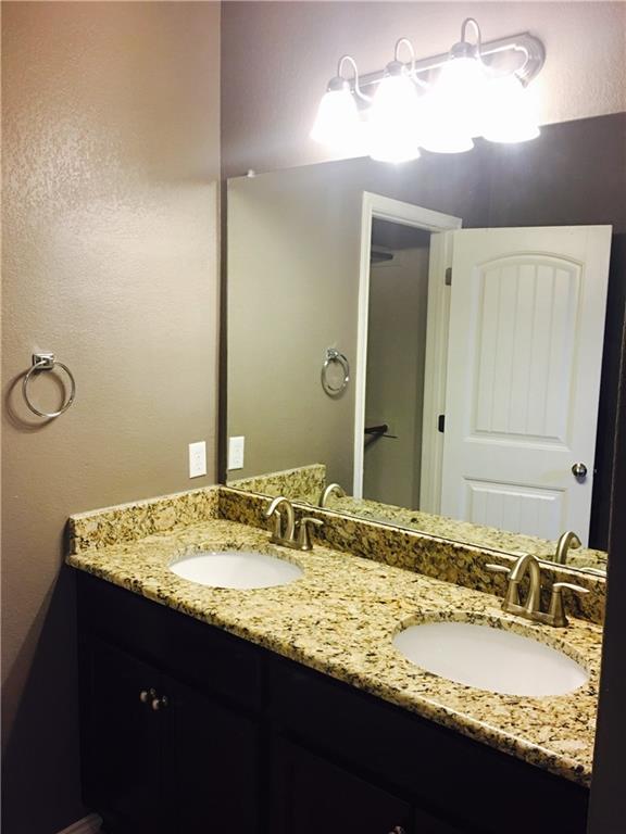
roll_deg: -0.9
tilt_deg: -5.9
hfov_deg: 48.2
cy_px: 417
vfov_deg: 61.7
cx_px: 313
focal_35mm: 29
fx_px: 699
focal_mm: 4.15
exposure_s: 1/15
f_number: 2.2
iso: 50
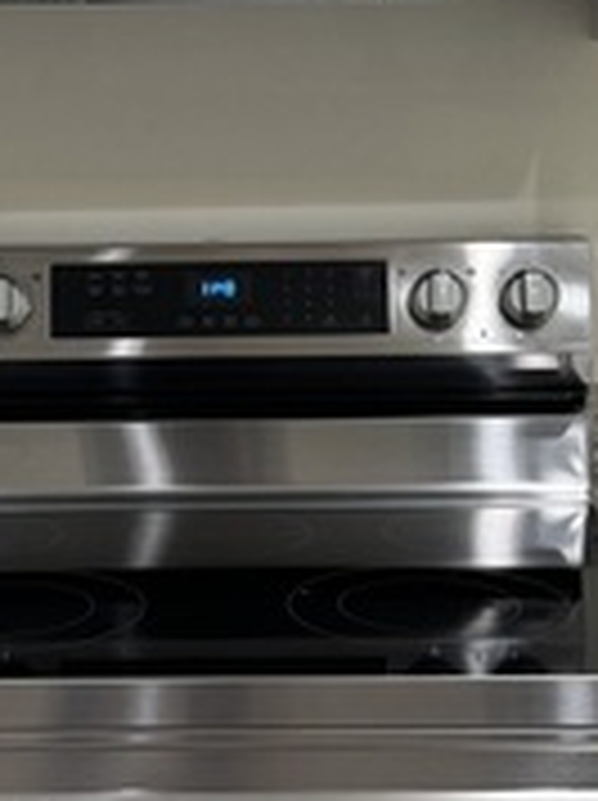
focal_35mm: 90
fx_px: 2078
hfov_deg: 16.3
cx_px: 202
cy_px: 389
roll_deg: +1.4
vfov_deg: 21.8
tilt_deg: -11.7
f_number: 1.78
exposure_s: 1/60
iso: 125
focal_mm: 6.86
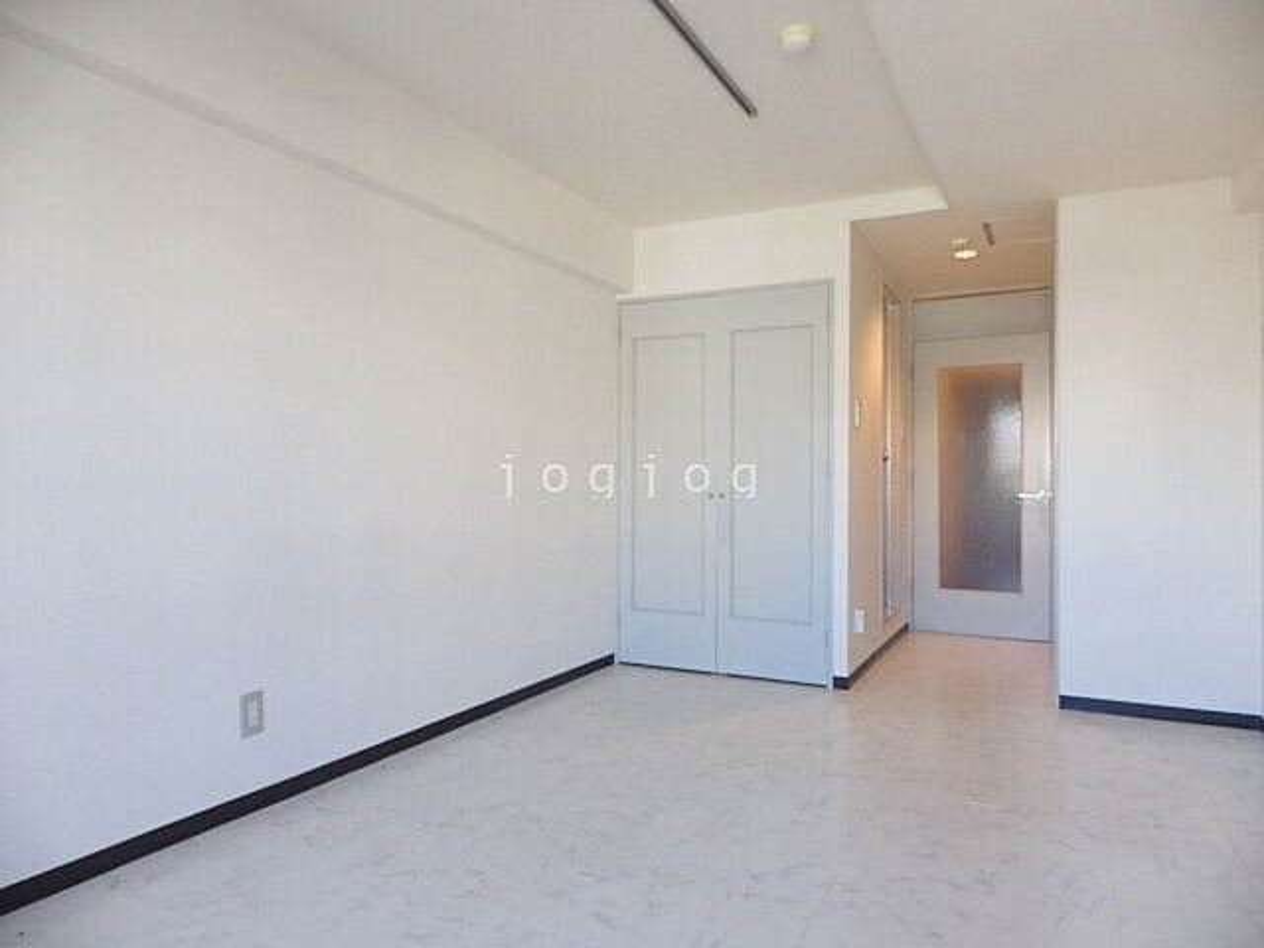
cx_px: 632
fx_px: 803
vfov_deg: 61.1
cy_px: 474
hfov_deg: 76.4
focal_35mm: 22
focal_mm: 4
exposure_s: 1/45
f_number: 3.1
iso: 160
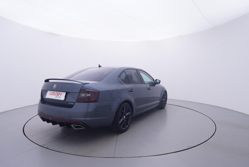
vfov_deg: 56.2
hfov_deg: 77.3
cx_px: 124
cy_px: 84
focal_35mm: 22
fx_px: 156
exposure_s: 1/80
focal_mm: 15
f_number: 5
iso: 200
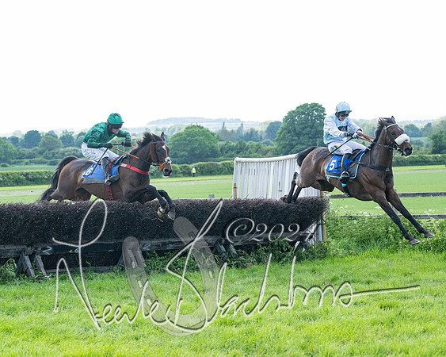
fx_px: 1276
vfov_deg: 15.9
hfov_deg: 19.7
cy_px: 176
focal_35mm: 97
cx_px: 123
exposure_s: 1/3200
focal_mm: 70
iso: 1250
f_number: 4
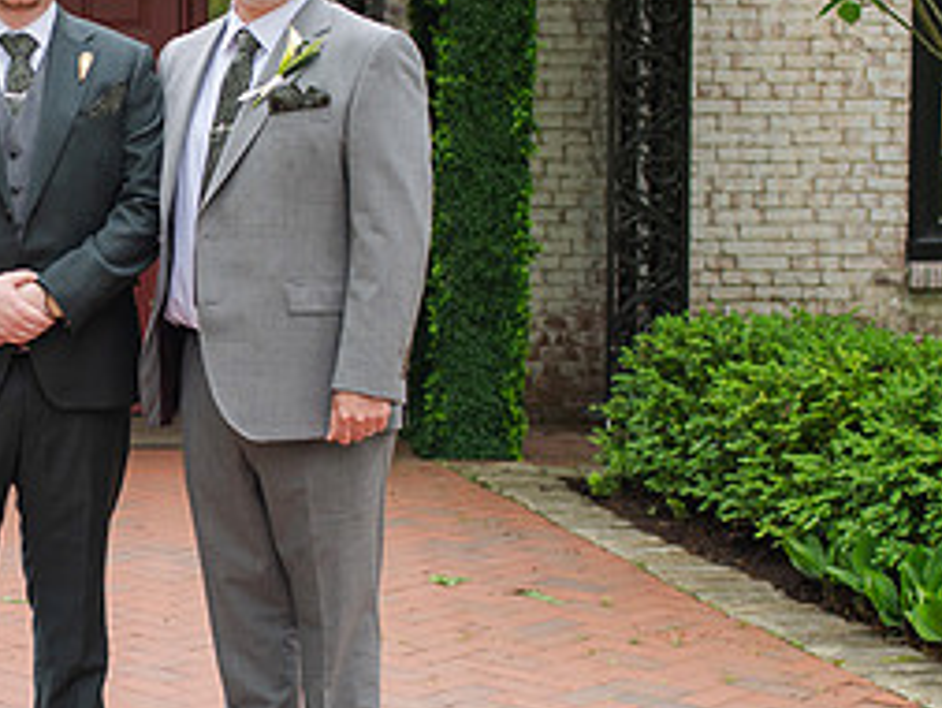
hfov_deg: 20.7
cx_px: 18
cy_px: 328
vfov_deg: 16.1
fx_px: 2505
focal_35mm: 92
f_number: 3.2
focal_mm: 35
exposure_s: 1/320
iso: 250
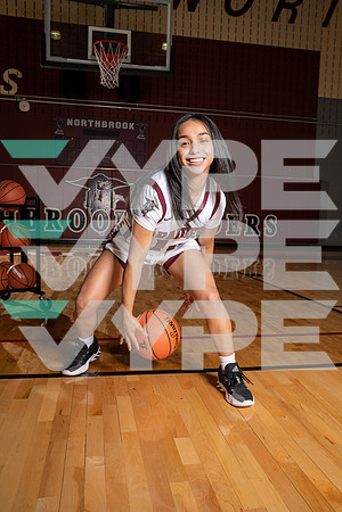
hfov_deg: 43.6
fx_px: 427
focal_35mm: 30
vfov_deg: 61.9
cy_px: 256
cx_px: 171
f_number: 8
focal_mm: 30
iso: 500
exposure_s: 1/250
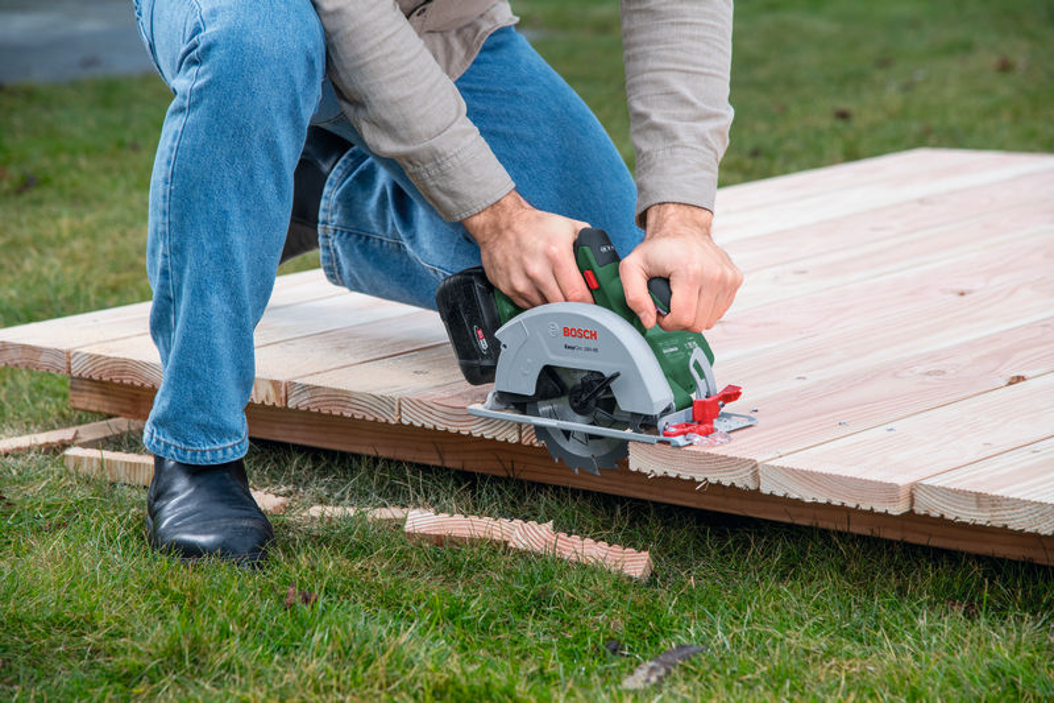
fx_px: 3512
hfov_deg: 17.1
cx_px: 527
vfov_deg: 11.4
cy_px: 352
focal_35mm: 120
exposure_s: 1/160
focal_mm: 120
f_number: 5.6
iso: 400
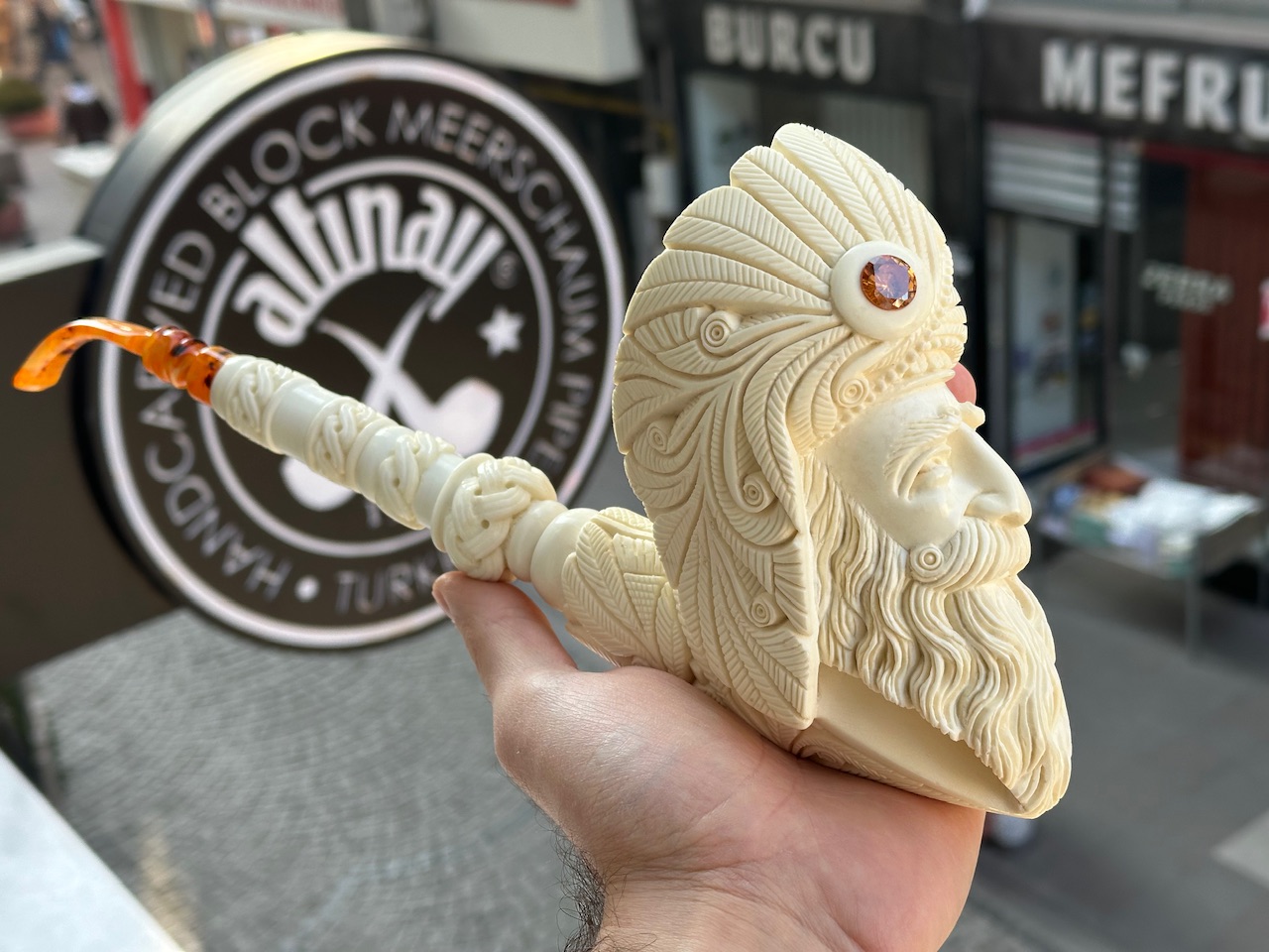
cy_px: 476
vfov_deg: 30.3
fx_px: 1760
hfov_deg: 39.7
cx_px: 634
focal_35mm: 48
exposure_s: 1/424
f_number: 1.78
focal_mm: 6.86
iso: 64
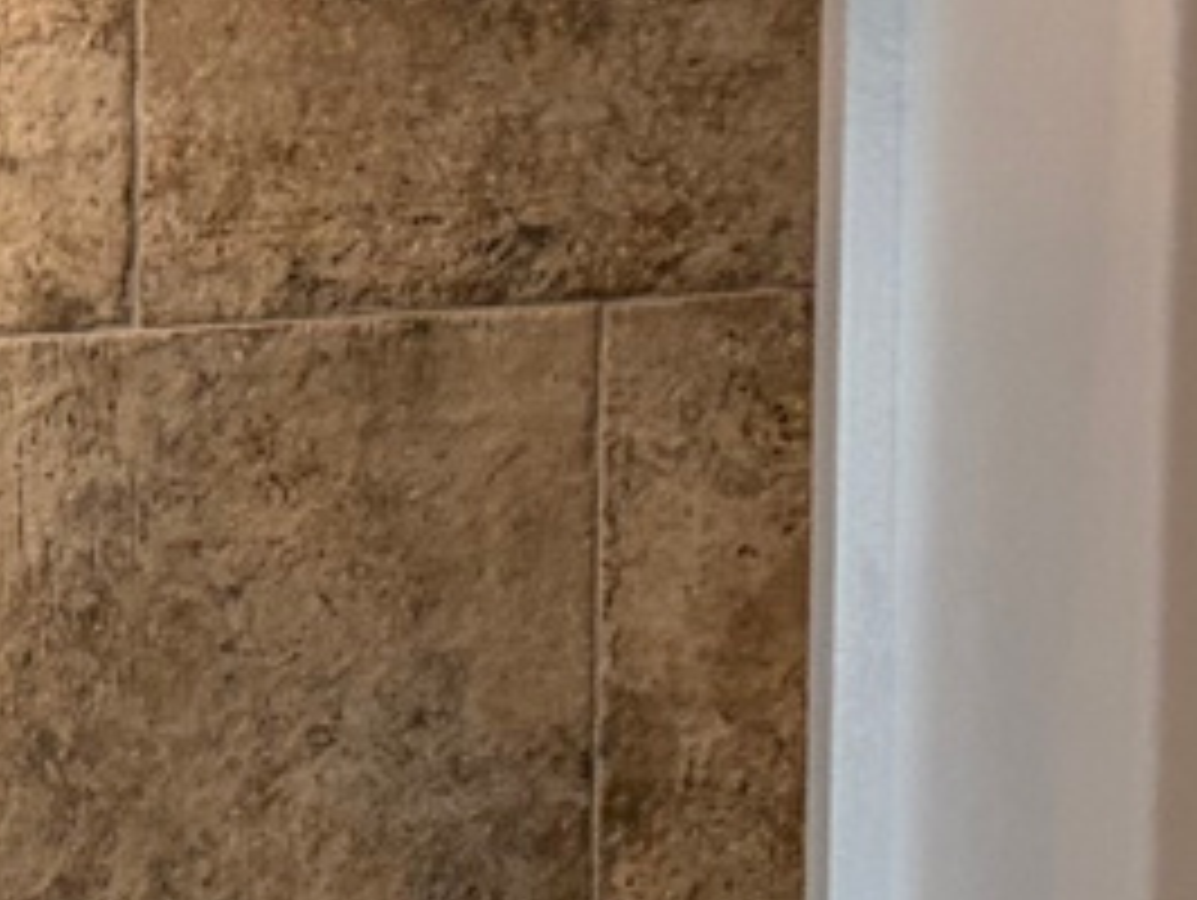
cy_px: 2043
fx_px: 6922
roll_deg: +0.7
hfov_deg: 8.8
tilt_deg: -5.0
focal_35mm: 200
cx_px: -1850
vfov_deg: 7.1
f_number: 1.6
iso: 125
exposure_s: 1/136
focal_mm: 5.96
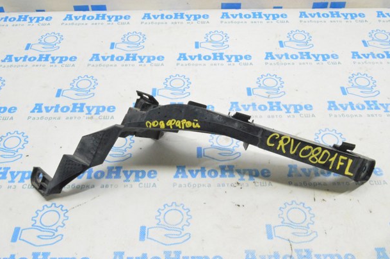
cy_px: 125
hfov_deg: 47.5
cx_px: 196
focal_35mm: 41
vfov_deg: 32.5
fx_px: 443
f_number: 20
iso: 6400
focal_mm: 26
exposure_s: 1/15
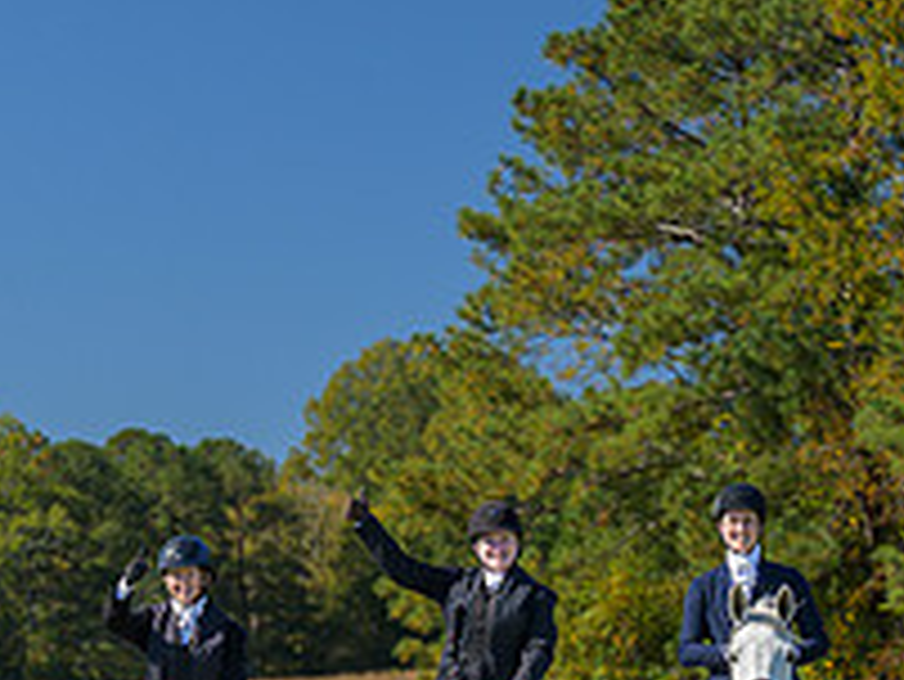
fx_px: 5069
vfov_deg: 7.6
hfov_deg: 10.1
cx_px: 4
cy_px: 750
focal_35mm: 194
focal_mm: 70
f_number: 3.2
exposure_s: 1/1000
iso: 200
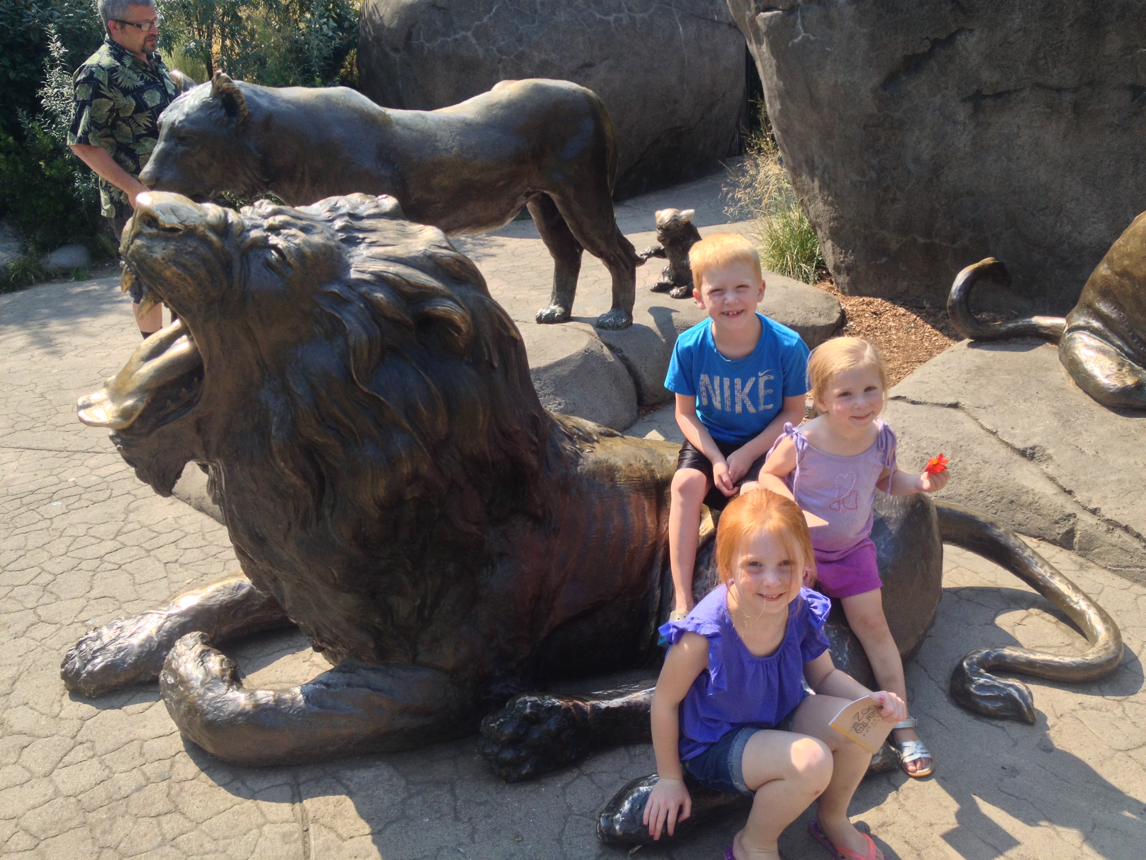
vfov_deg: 40.7
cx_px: 573
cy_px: 430
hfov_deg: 52.6
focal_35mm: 35
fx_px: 1159
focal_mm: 4.28
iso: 50
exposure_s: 1/690
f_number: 2.4
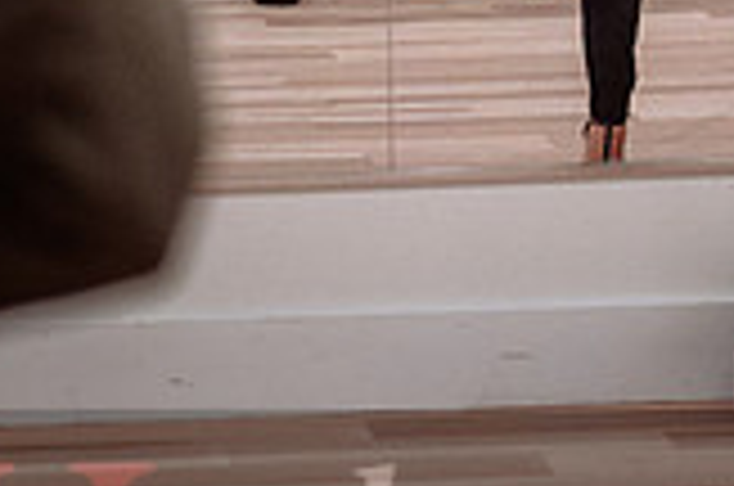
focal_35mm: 256
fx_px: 5209
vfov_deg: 5.3
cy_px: 71
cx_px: 959
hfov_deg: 8.0
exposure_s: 1/160
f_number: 2.8
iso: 1600
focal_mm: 62
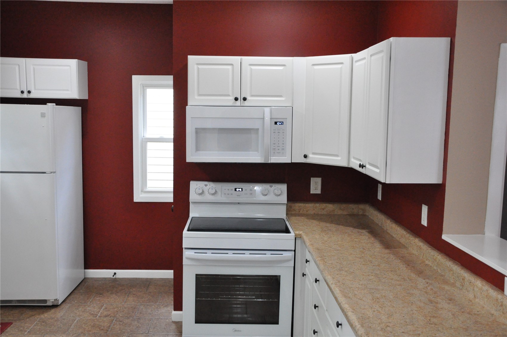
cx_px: 254
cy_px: 168
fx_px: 506
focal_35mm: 36
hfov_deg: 53.2
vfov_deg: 36.8
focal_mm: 24
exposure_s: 1/125
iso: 3200
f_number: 5.6
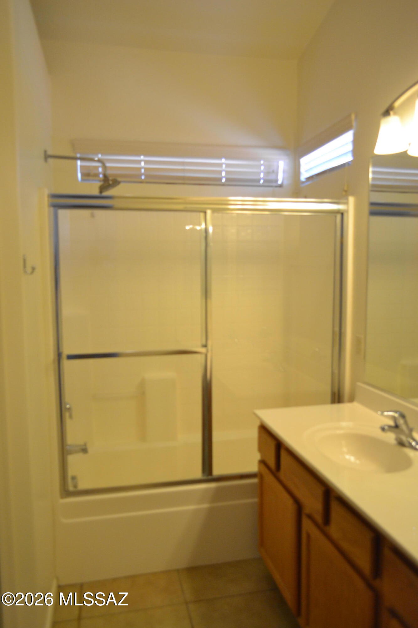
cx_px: 209
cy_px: 314
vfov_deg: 67.4
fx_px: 470
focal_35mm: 27
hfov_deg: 47.9
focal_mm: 18
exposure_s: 1/60
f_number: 3.5
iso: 900
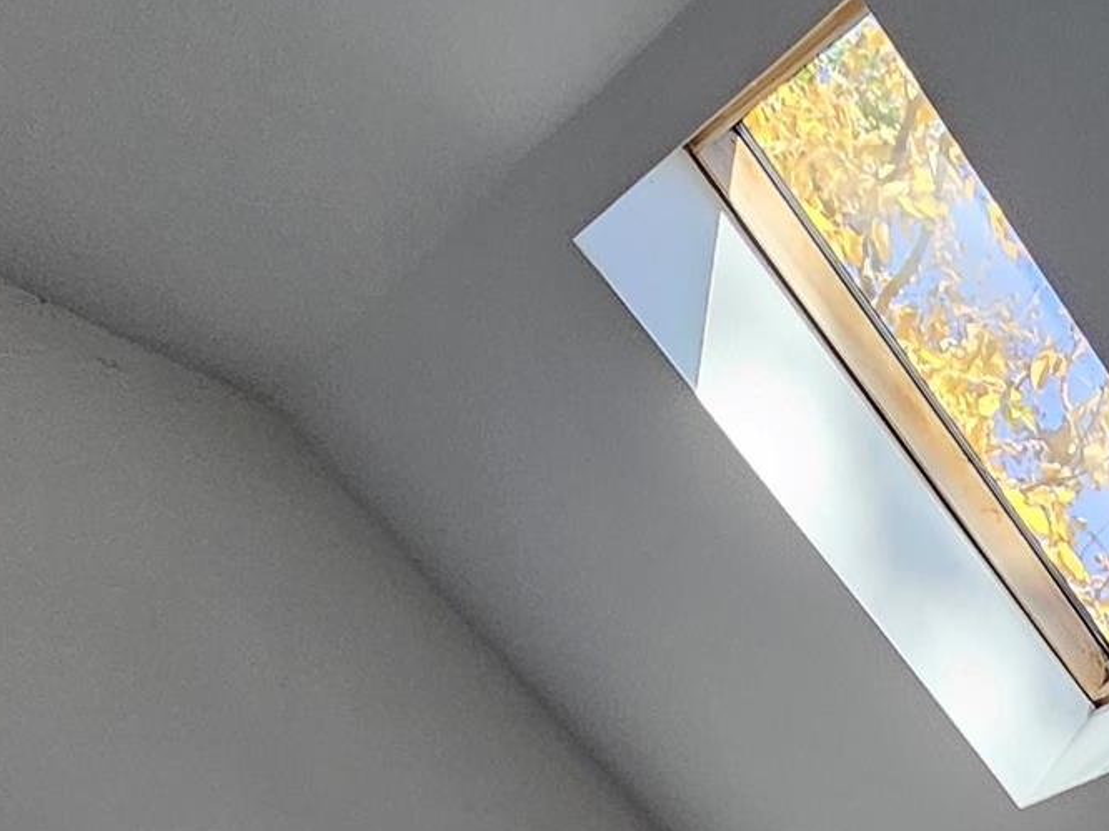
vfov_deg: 17.0
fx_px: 1922
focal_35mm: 60
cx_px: 1580
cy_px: 1717
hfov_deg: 25.7
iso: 64
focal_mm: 2.2
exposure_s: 1/60
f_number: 2.2
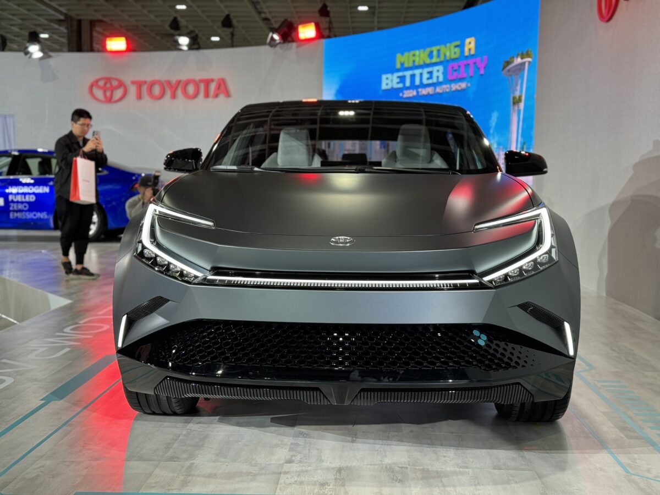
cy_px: 248
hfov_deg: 39.7
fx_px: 915
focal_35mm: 48
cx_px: 330
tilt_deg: -4.2
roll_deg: -0.3
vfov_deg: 30.3
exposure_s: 1/118
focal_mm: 6.86
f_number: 1.78
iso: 80
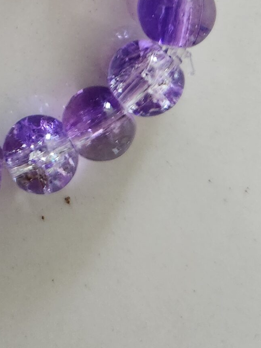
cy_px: -56
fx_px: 684
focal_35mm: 68
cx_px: -35
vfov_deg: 25.9
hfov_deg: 20.5
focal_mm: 5.4
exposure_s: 1/100
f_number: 1.8
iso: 800
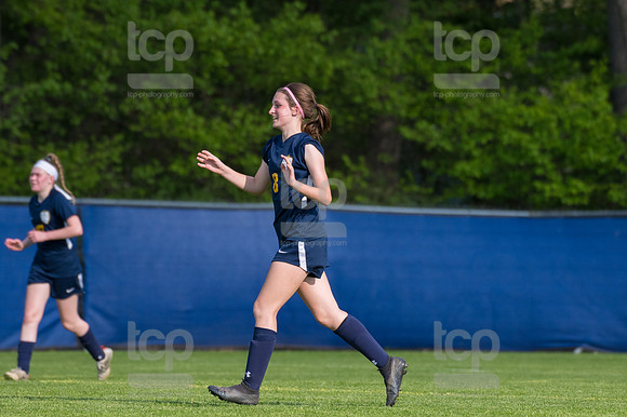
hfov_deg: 4.7
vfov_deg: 3.2
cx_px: 314
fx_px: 7572
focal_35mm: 435
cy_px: 208
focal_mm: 290
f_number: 5.6
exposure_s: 1/2000
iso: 400
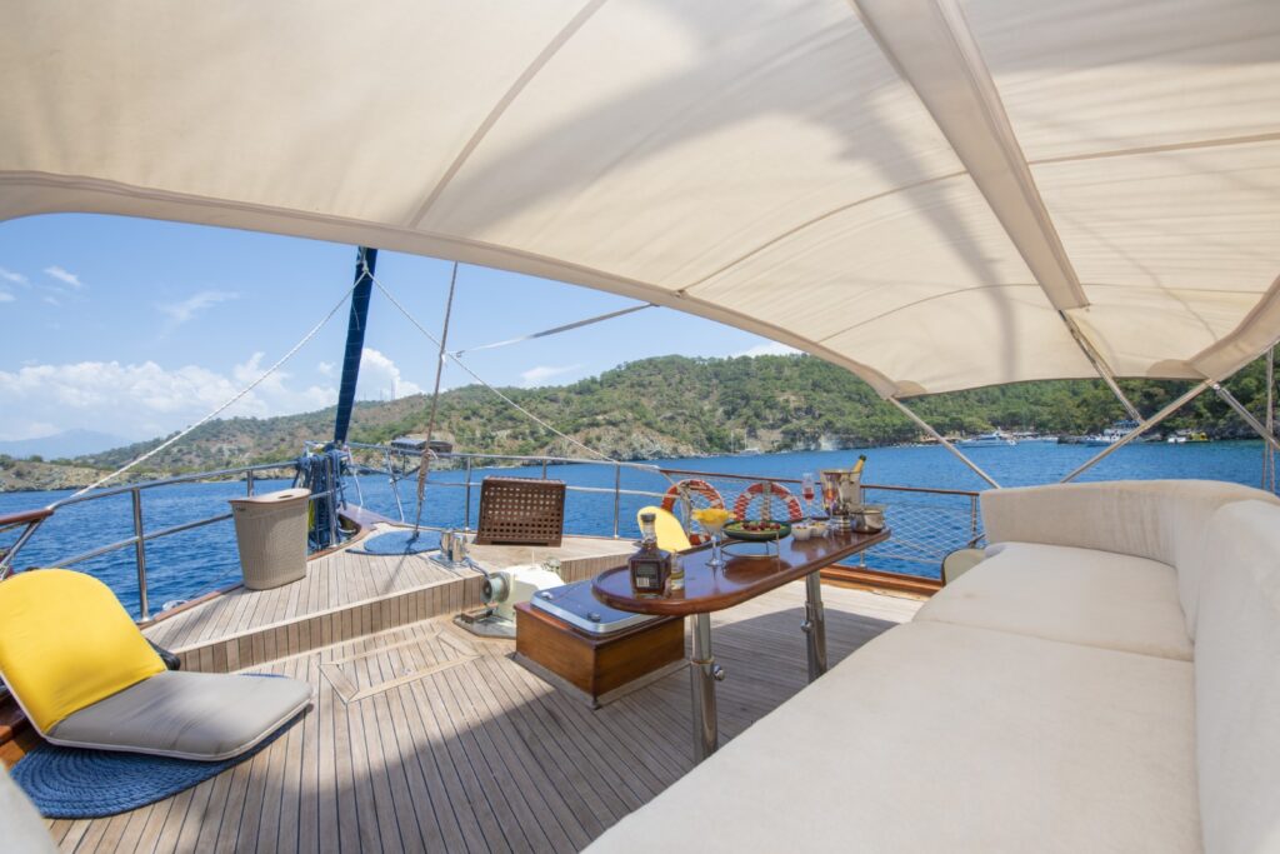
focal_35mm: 14
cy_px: 427
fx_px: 498
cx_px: 640
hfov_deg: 104.2
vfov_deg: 81.2
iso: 125
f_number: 5.6
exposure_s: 1/400
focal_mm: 14
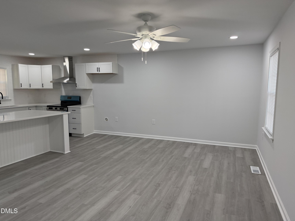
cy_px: 110
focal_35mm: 24
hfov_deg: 71.6
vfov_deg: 56.8
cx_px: 148
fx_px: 205
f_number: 1.78
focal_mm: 6.76
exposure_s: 1/224
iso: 200
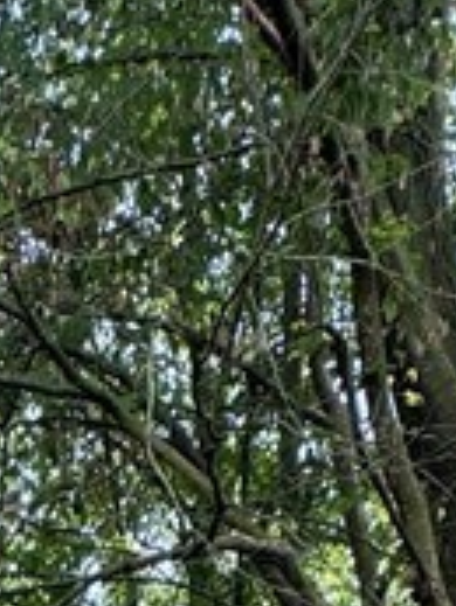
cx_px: -109
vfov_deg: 14.6
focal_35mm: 83
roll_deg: -2.3
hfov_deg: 16.9
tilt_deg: -5.5
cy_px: 1468
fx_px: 1456
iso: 40
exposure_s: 1/169
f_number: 2.2
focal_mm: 2.22
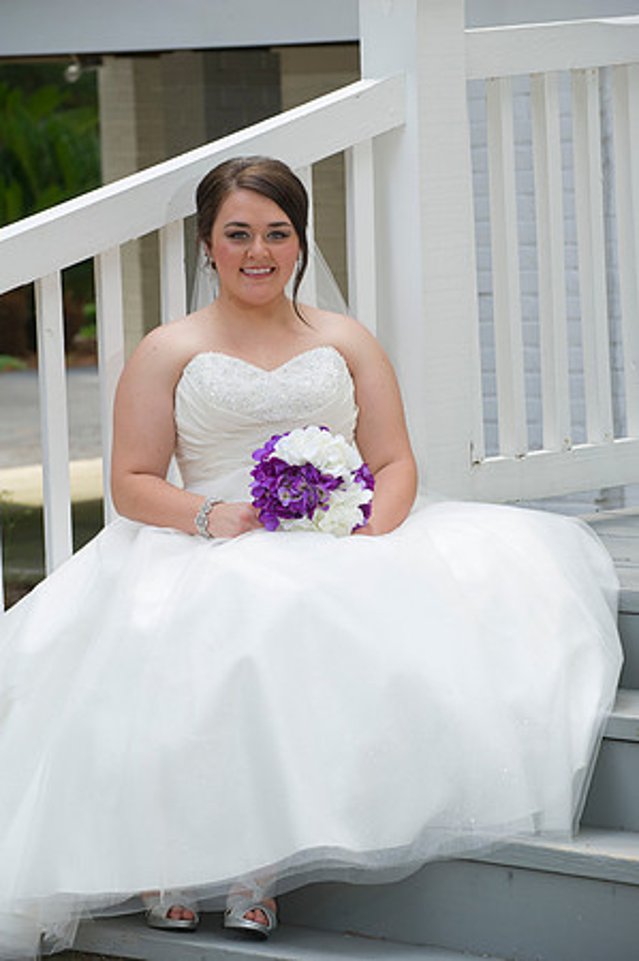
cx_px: 320
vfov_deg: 14.7
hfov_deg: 9.8
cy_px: 480
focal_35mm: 140
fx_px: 3736
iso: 320
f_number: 5.6
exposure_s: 1/160
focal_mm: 140
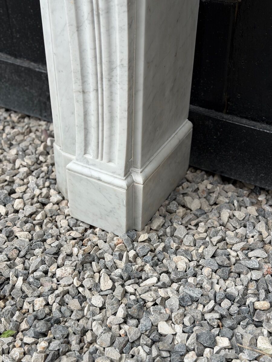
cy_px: 181
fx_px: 503
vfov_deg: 39.7
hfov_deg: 30.3
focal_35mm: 48
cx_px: 136
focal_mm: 6.76
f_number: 1.78
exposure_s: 1/885
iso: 64
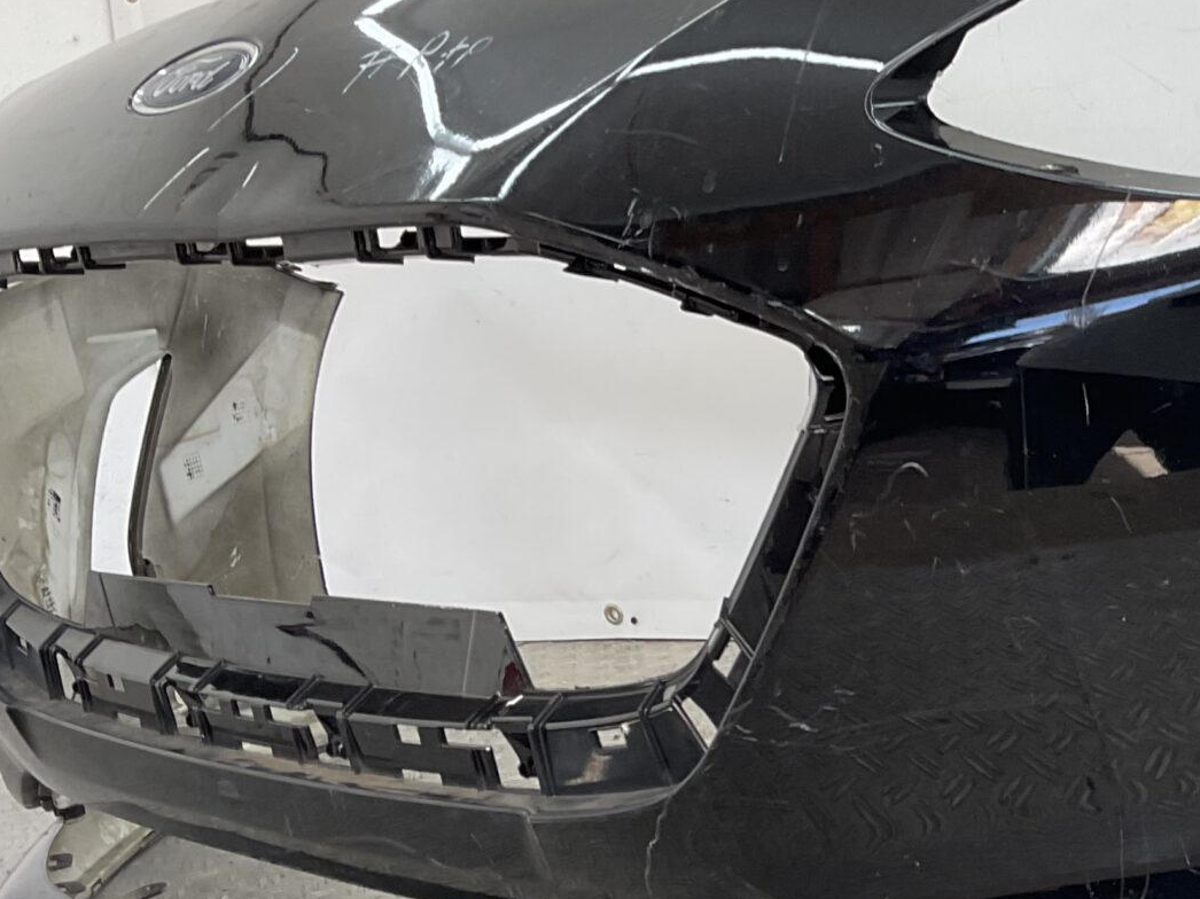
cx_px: 1275
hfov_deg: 25.6
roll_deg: +5.6
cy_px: 675
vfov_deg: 20.5
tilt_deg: -12.0
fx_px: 2461
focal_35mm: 71
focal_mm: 3
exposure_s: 1/100
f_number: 1.8
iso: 16
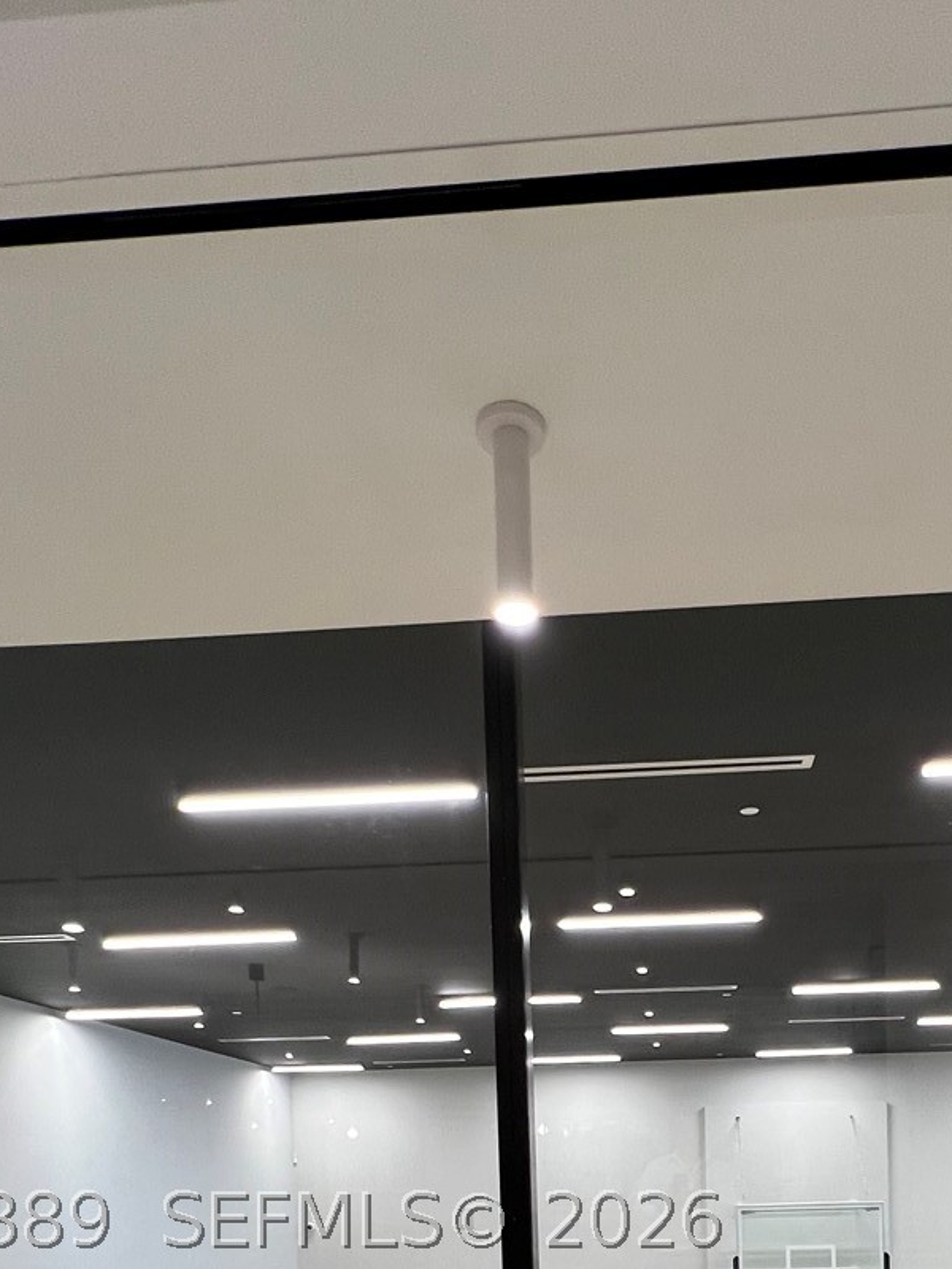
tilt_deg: -0.8
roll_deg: +1.1
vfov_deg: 55.0
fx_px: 953
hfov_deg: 52.1
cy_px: 1220
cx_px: 628
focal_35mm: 26
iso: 160
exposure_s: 1/60
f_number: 1.8
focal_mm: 1.57
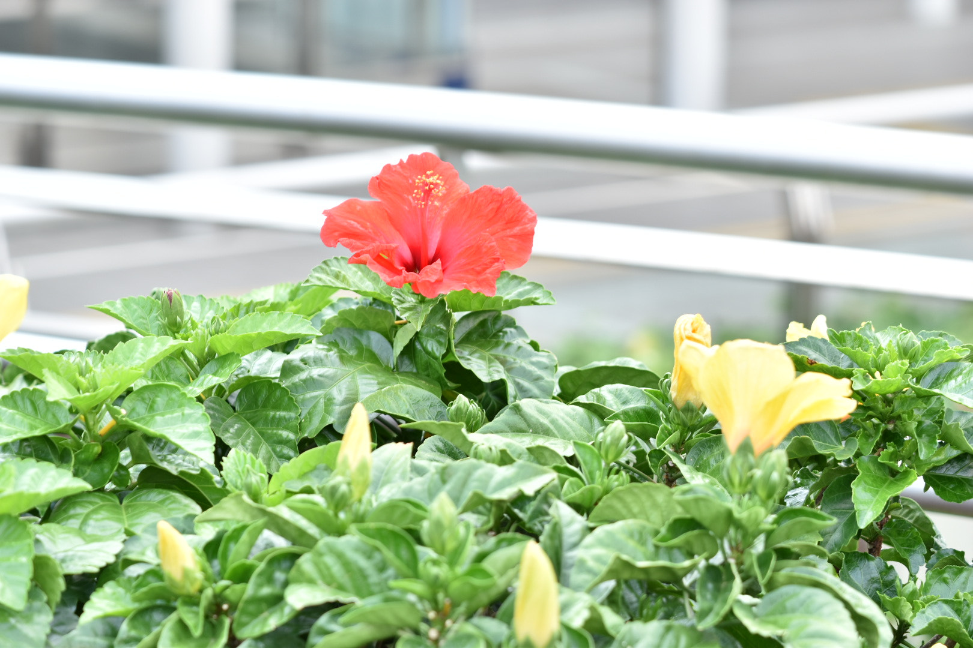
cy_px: 324
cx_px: 486
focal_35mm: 128
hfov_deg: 16.1
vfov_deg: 10.8
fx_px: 3446
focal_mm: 85
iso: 125
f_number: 6.3
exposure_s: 1/100
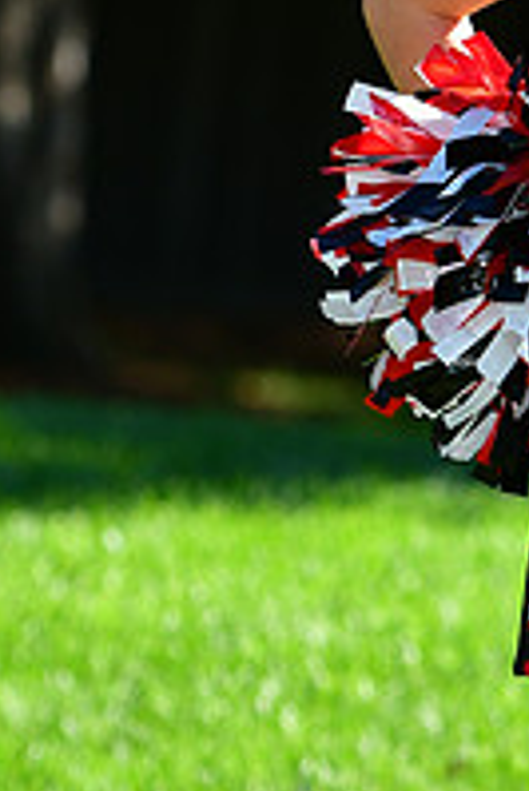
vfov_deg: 3.9
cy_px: -155
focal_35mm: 525
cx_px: 718
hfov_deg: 2.6
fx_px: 11551
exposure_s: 1/1250
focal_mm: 120
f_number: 4.5
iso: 400
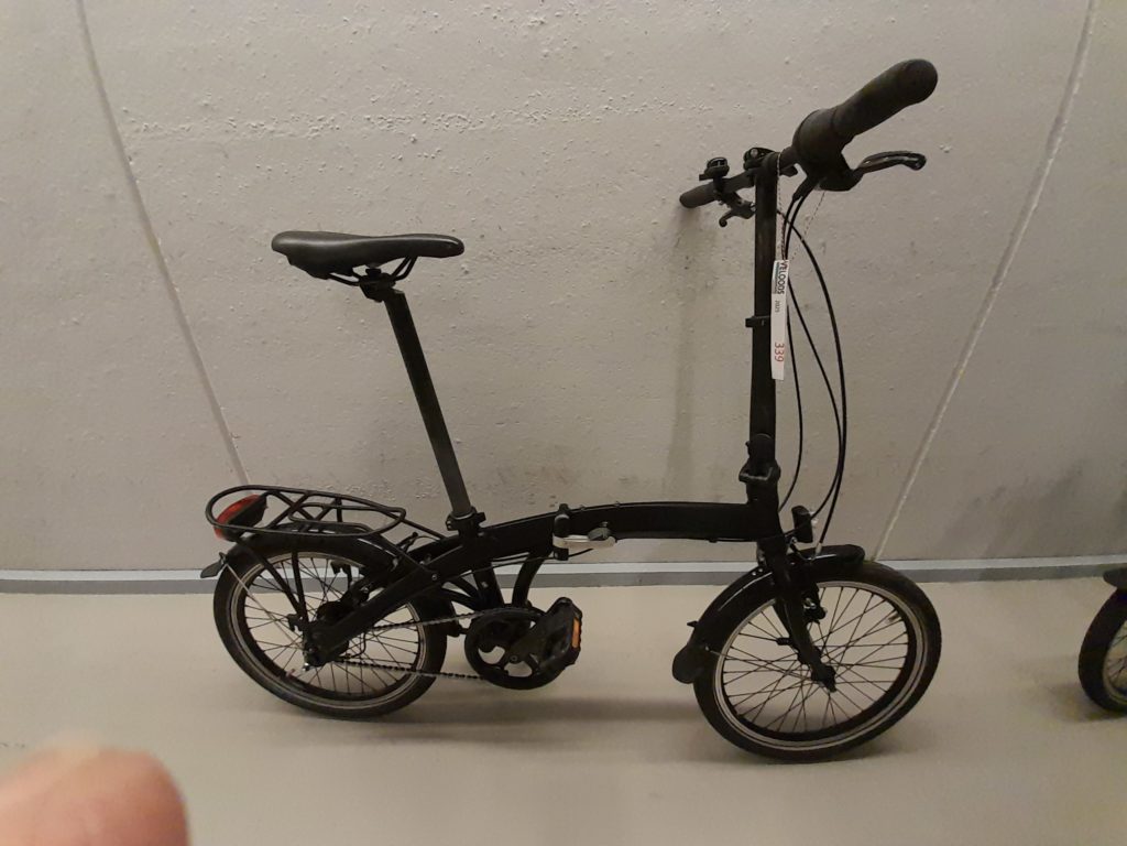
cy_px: 423
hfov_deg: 106.2
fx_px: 423
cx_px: 564
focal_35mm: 13
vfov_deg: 89.9
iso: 200
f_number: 2.2
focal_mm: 1.13
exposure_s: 1/50
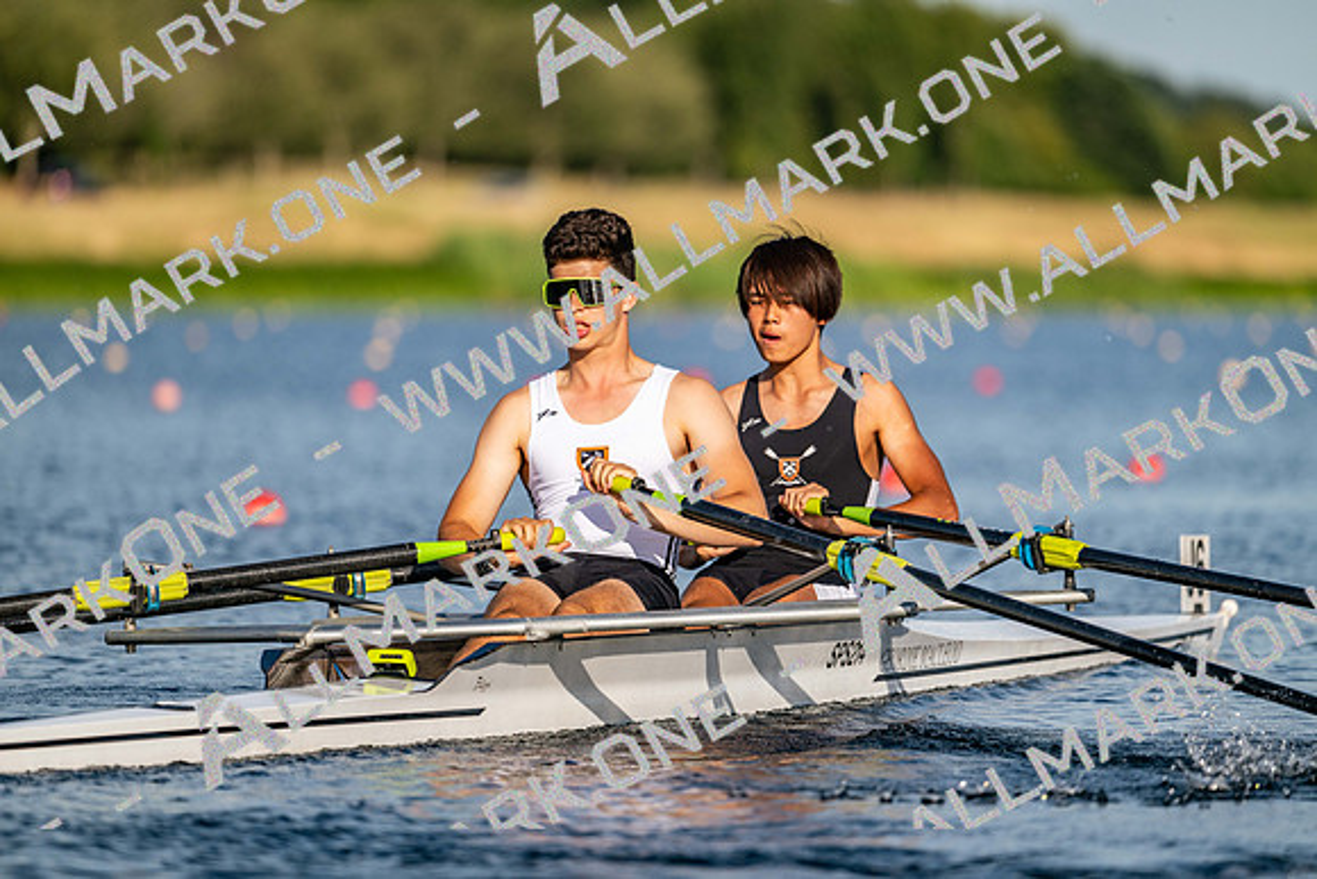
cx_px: 658
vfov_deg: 3.4
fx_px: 14636
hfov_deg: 5.2
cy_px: 440
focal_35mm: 400
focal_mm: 400
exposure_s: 1/2500
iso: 220
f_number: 4.5
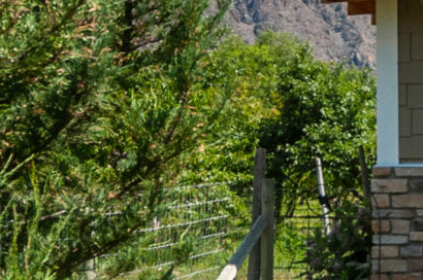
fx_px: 1210
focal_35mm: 103
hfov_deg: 17.6
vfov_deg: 13.2
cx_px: 648
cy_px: 185
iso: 200
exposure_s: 1/2500
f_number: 4.5
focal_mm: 11
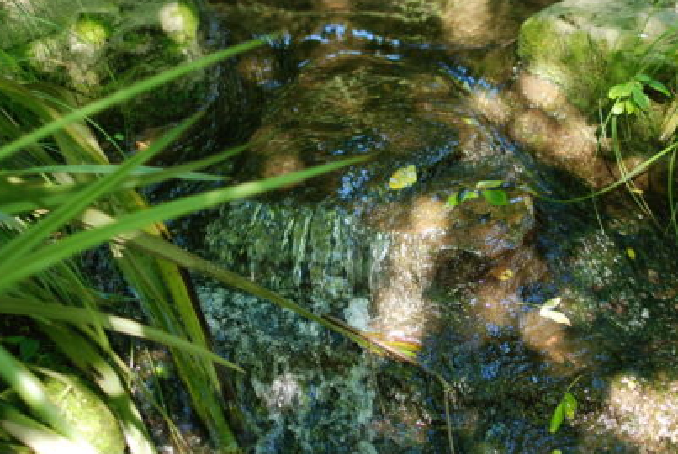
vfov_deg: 14.8
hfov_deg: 21.9
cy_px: 231
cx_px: 368
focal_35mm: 93
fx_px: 1754
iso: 400
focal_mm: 50
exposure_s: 1/250
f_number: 1.4
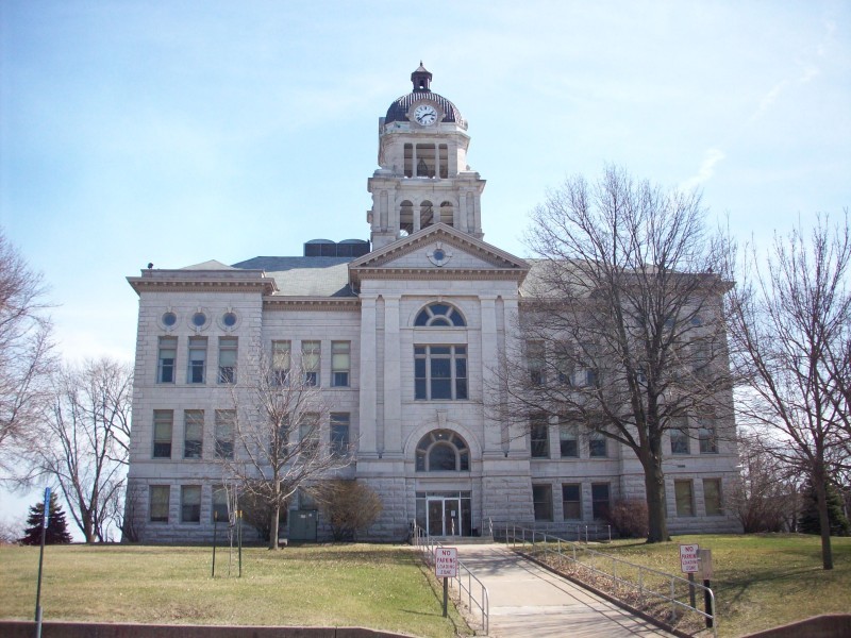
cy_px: 319
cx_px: 426
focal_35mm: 37
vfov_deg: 38.7
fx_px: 910
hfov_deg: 50.1
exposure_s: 1/195
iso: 80
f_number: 5.6
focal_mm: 6.2
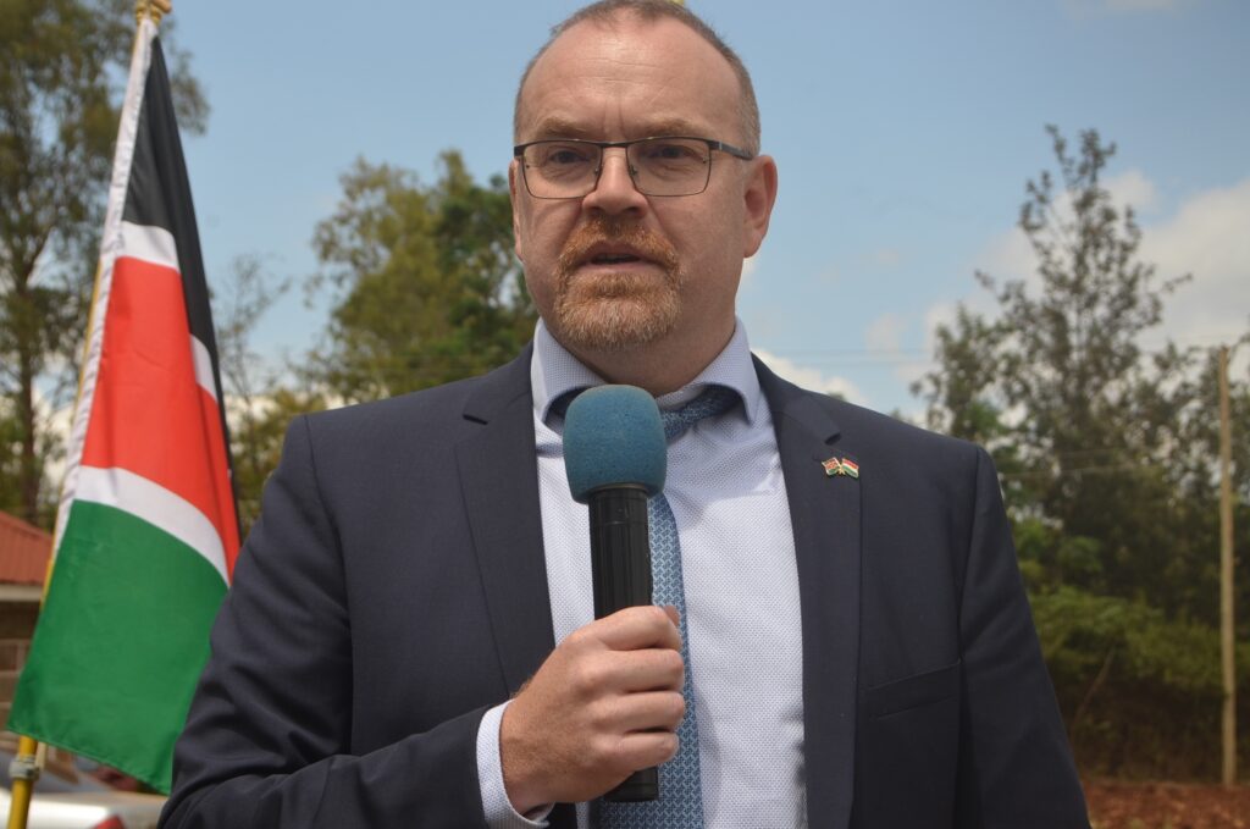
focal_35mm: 82
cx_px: 625
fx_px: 2860
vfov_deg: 16.5
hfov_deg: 24.7
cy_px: 414
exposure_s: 1/250
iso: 140
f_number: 8
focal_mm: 55
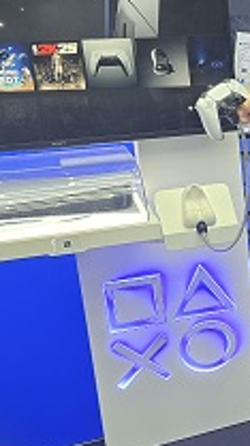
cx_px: 406
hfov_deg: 17.4
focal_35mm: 60
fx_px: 710
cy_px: 223
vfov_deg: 34.9
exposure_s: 1/100
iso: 100
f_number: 1.7
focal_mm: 6.3
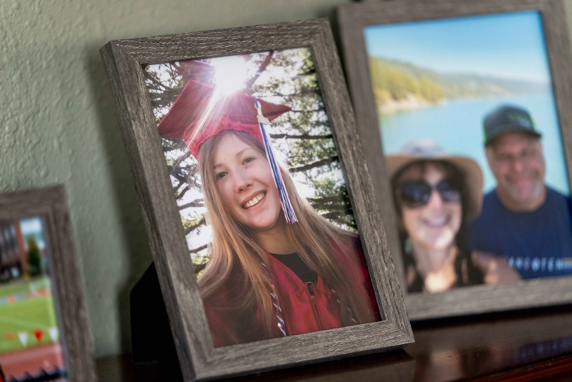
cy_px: 191
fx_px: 3003
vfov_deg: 7.3
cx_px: 286
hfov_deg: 10.9
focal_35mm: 189
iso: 1250
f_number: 2.8
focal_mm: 189
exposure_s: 1/400
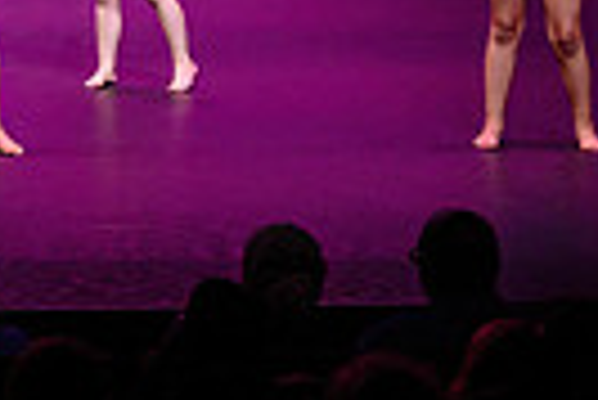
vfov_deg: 4.4
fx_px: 5205
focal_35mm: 313
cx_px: -598
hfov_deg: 6.4
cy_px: -321
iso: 1250
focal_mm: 70
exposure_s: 1/250
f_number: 2.8
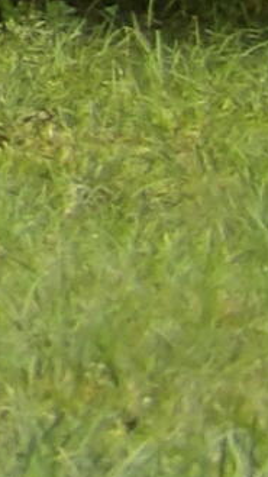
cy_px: -922
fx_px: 7772
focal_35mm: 615
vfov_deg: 3.4
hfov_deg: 1.8
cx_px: -1899
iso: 100
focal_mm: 11.1
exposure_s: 1/245
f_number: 4
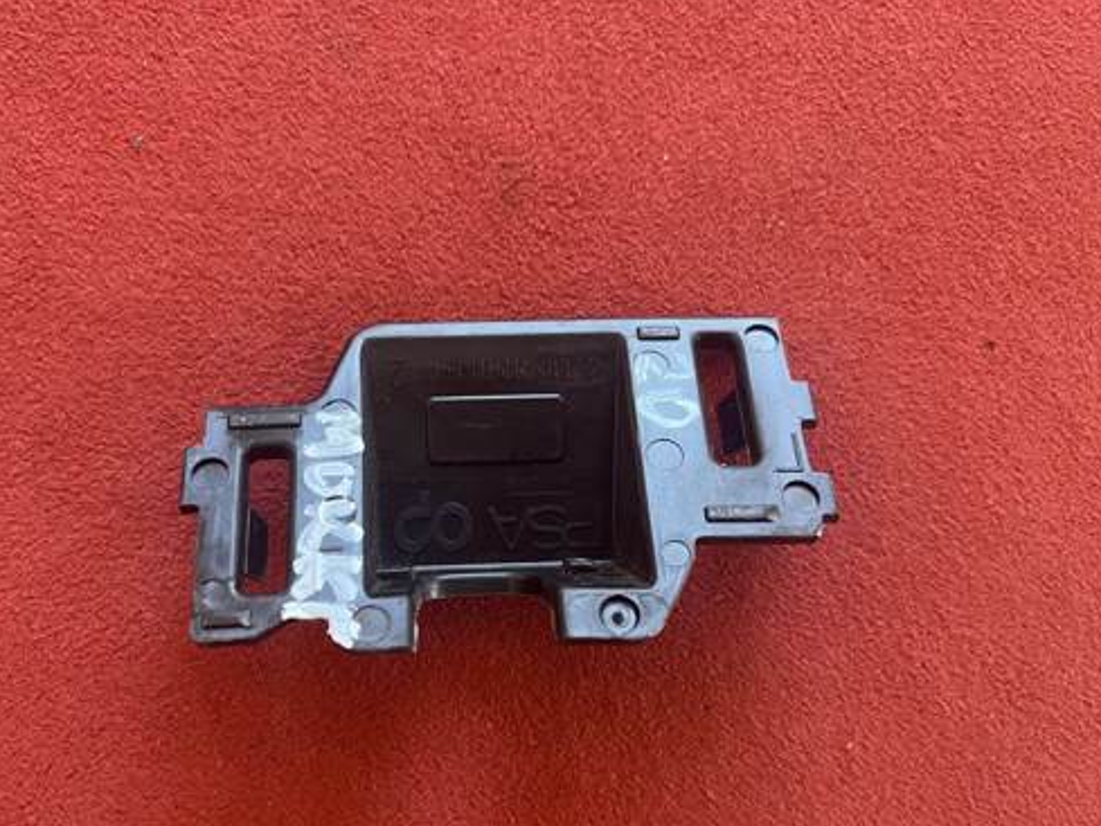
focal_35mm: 34
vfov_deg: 41.5
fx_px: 1082
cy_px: 520
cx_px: 502
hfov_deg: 53.9
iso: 250
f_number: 1.6
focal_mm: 5.1
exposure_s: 1/50
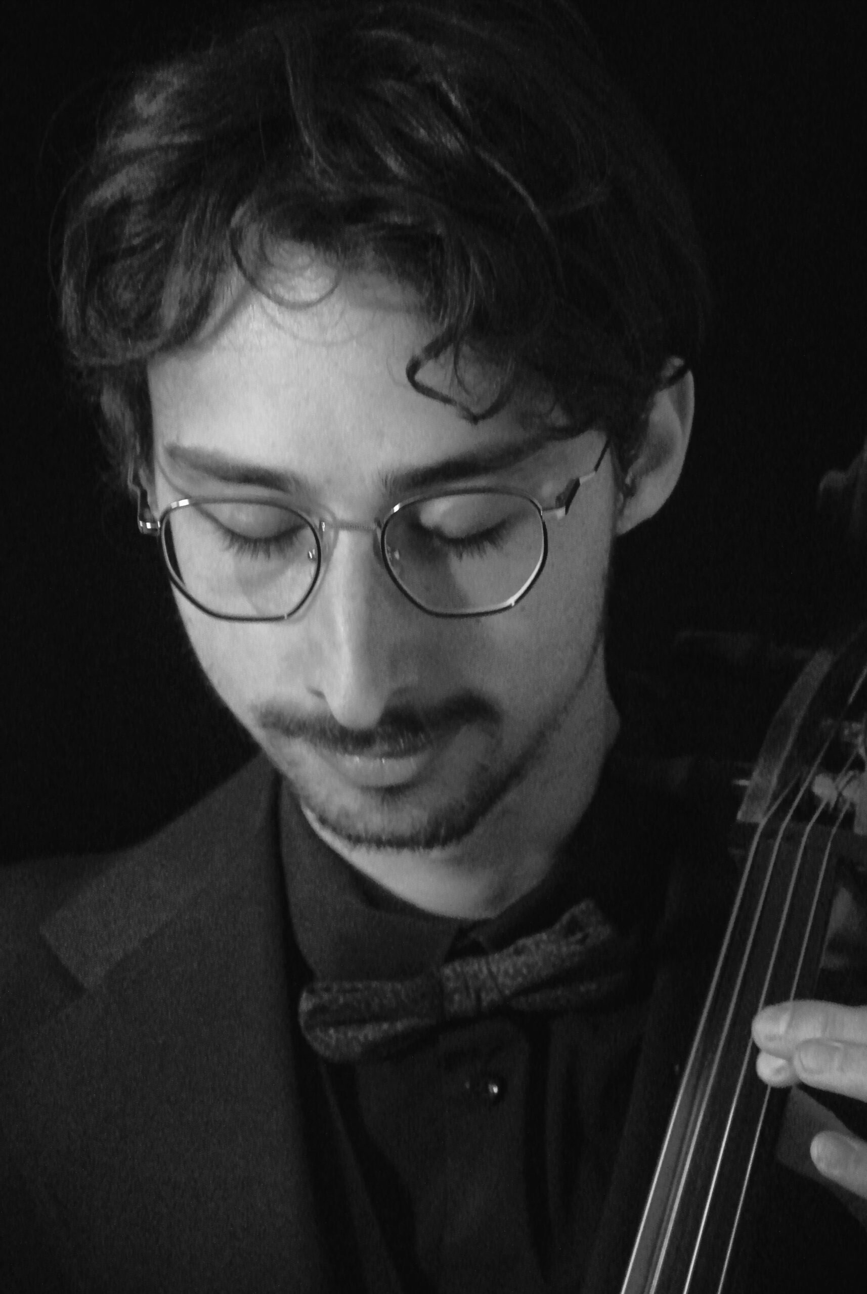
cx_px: 434
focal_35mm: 115
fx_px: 4142
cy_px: 647
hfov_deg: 12.0
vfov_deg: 17.8
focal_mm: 42.7
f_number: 4
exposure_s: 1/125
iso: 6400
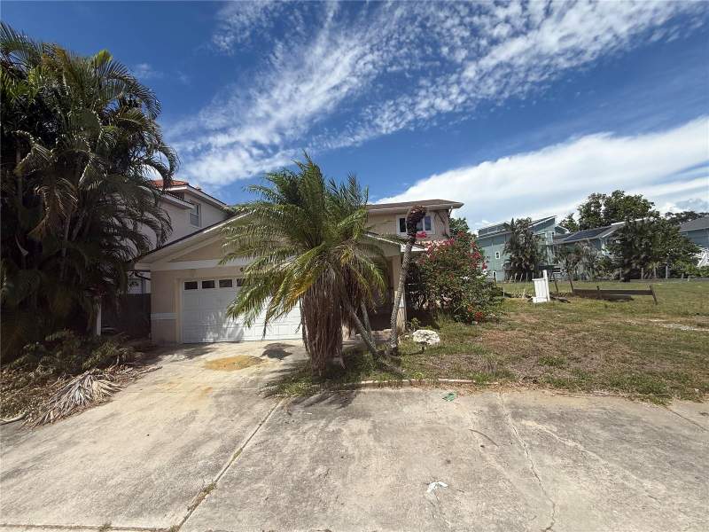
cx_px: 354
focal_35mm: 14
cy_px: 266
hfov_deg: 102.1
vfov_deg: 85.7
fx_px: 287
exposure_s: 1/2320
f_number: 2.2
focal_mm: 2.22
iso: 50
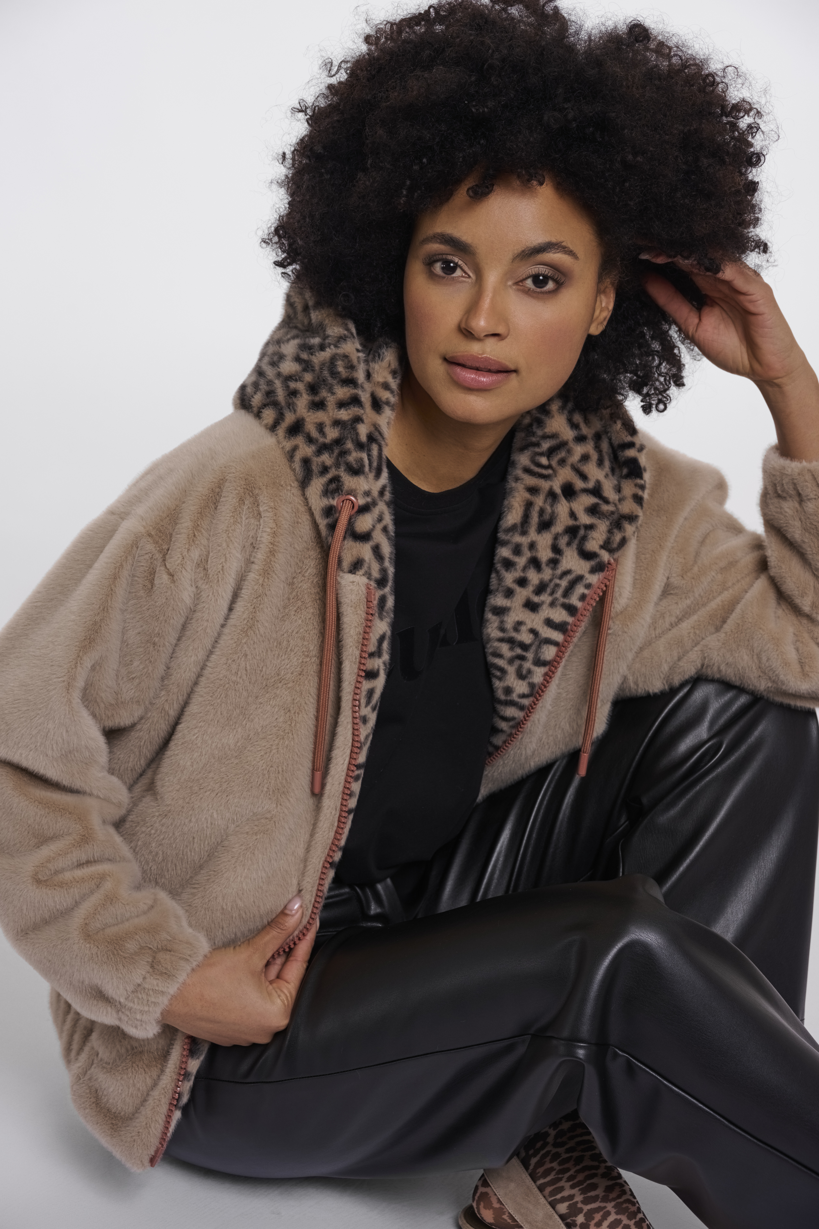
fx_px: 2491
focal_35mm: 73
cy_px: 614
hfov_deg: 18.7
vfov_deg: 27.7
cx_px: 410
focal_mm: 73
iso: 125
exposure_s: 1/160
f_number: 8
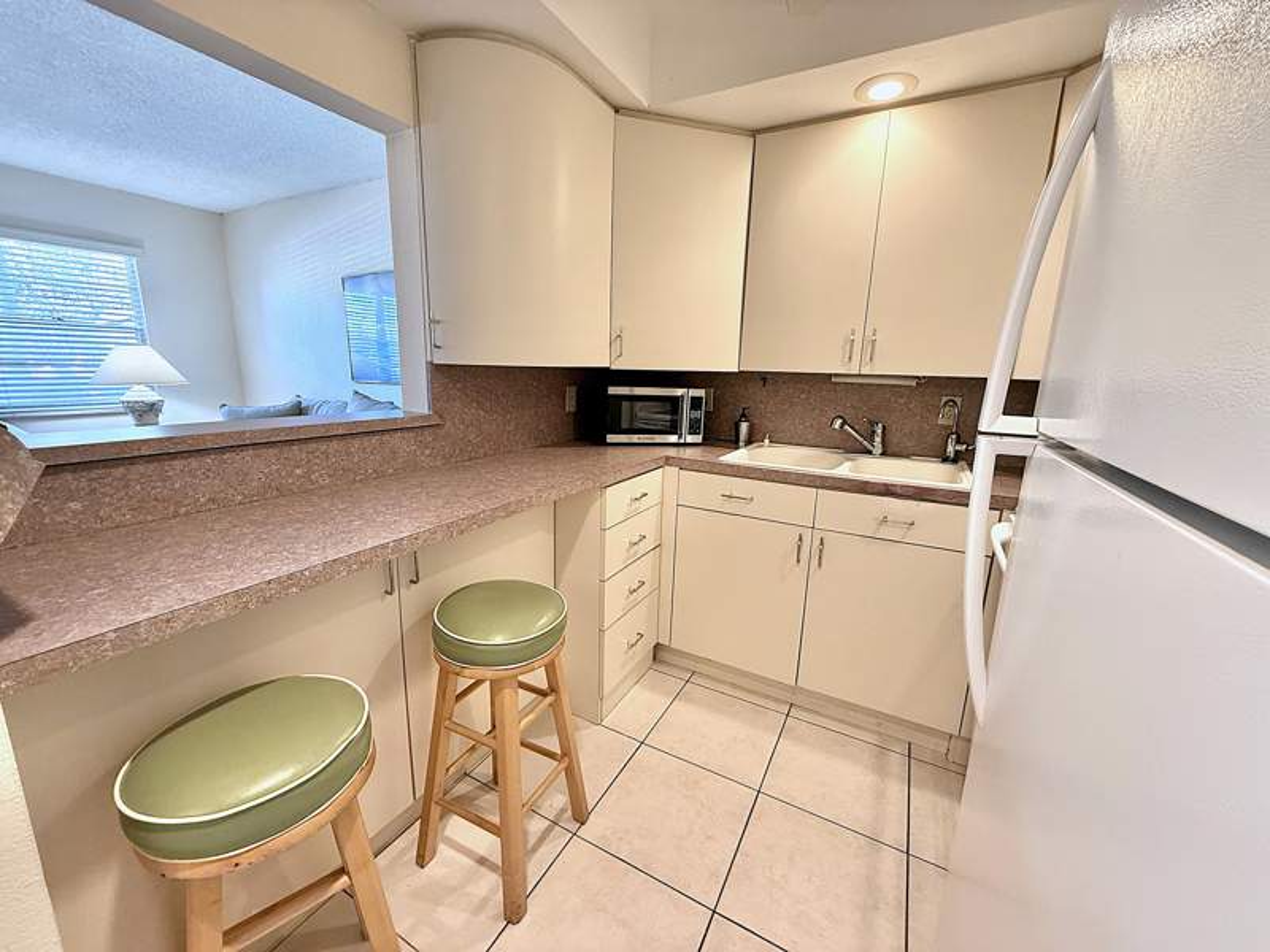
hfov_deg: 102.1
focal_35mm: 14
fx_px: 514
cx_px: 635
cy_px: 476
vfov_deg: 85.7
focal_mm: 2.22
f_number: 2.2
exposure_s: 1/60
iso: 200
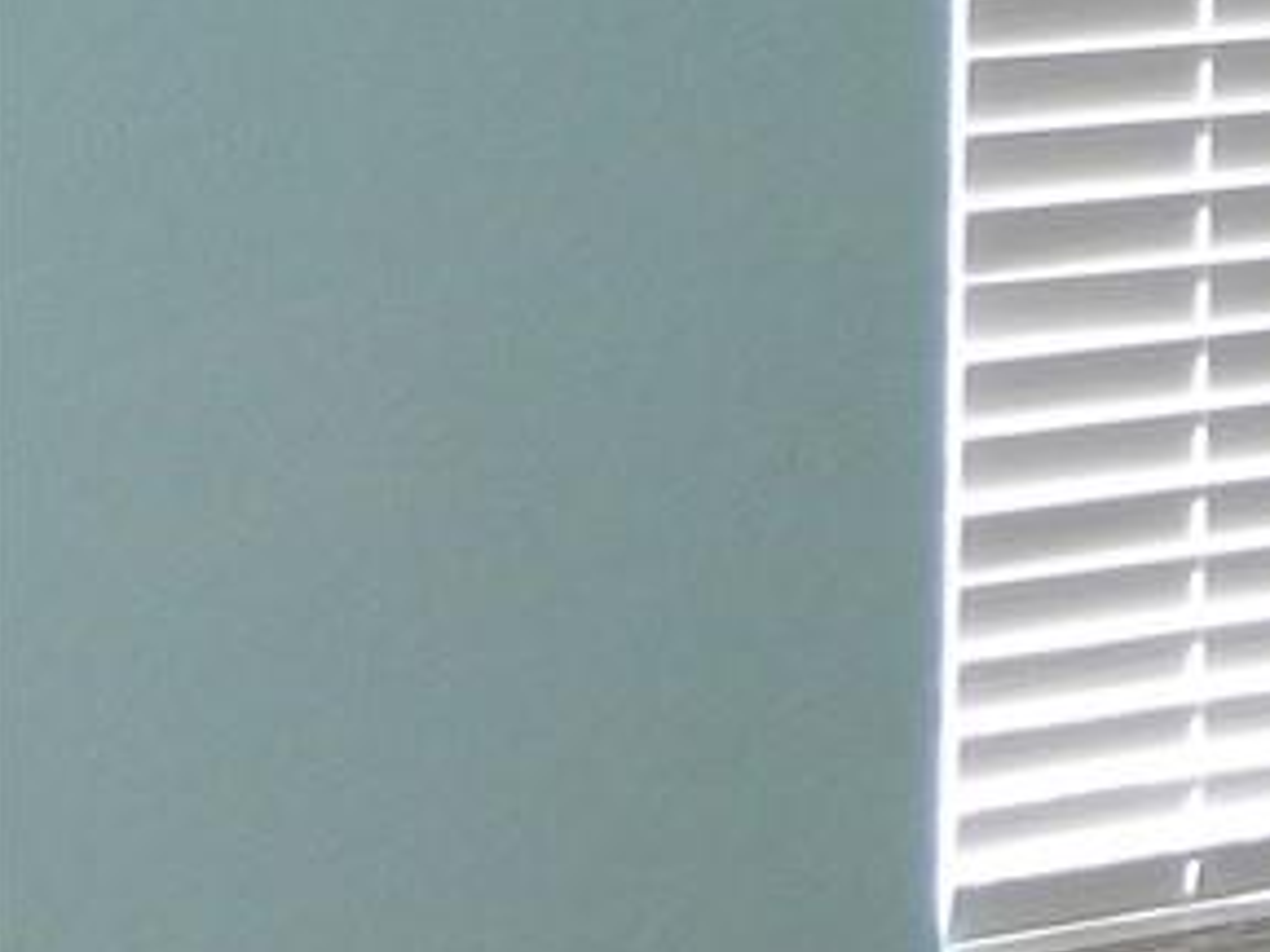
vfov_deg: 10.3
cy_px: -547
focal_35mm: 139
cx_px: 3519
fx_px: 5100
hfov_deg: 10.8
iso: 160
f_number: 3.5
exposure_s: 1/30
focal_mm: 4.5
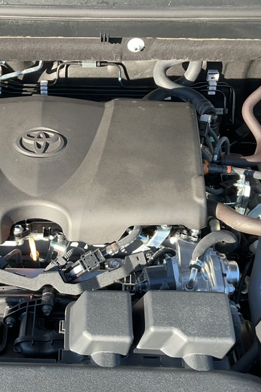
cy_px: 195
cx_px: 75
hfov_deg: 31.5
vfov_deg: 46.4
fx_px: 457
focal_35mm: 42
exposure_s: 1/160
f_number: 1.8
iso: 20
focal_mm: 3
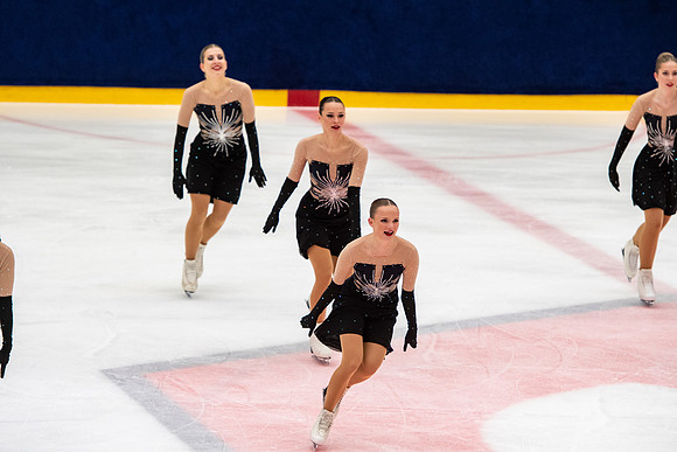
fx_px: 4514
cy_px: 226
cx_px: 338
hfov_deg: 8.6
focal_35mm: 240
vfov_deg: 5.7
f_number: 4
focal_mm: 160
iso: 1400
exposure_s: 1/500
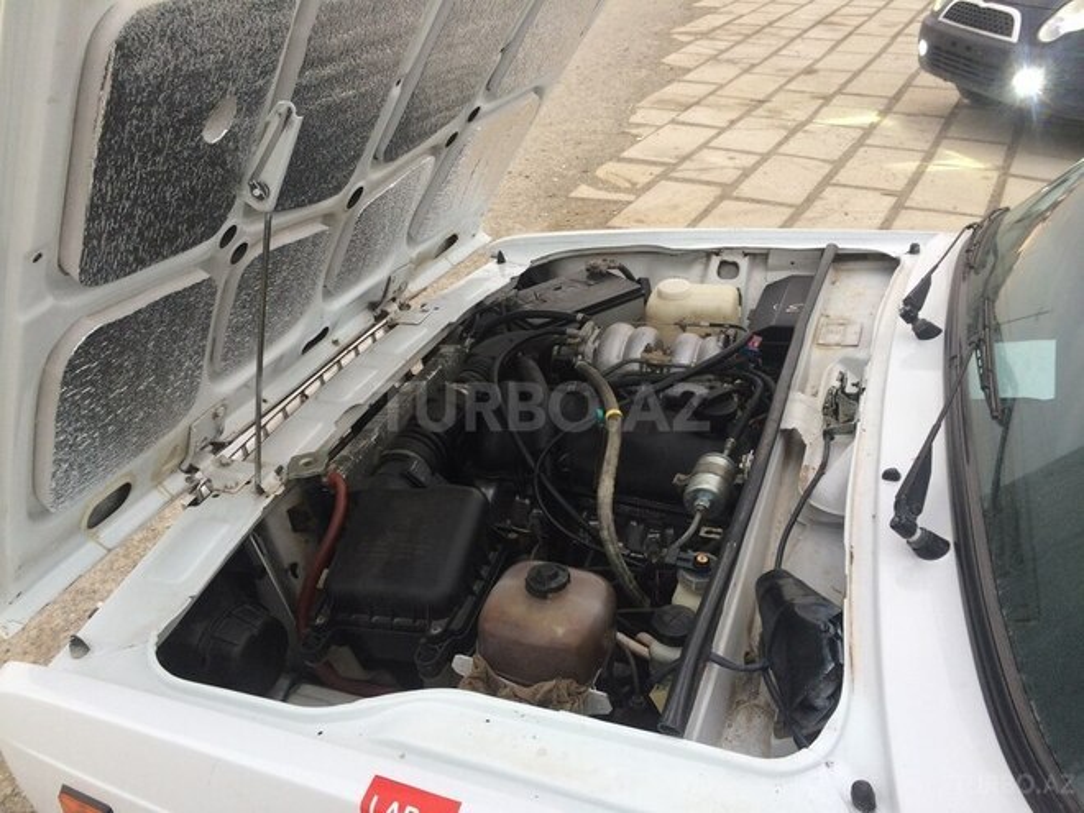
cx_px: 542
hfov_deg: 61.7
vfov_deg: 48.2
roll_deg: +0.5
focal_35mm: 29
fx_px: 908
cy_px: 406
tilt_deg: -30.2
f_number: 2.2
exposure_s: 1/100
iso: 50
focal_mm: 4.15
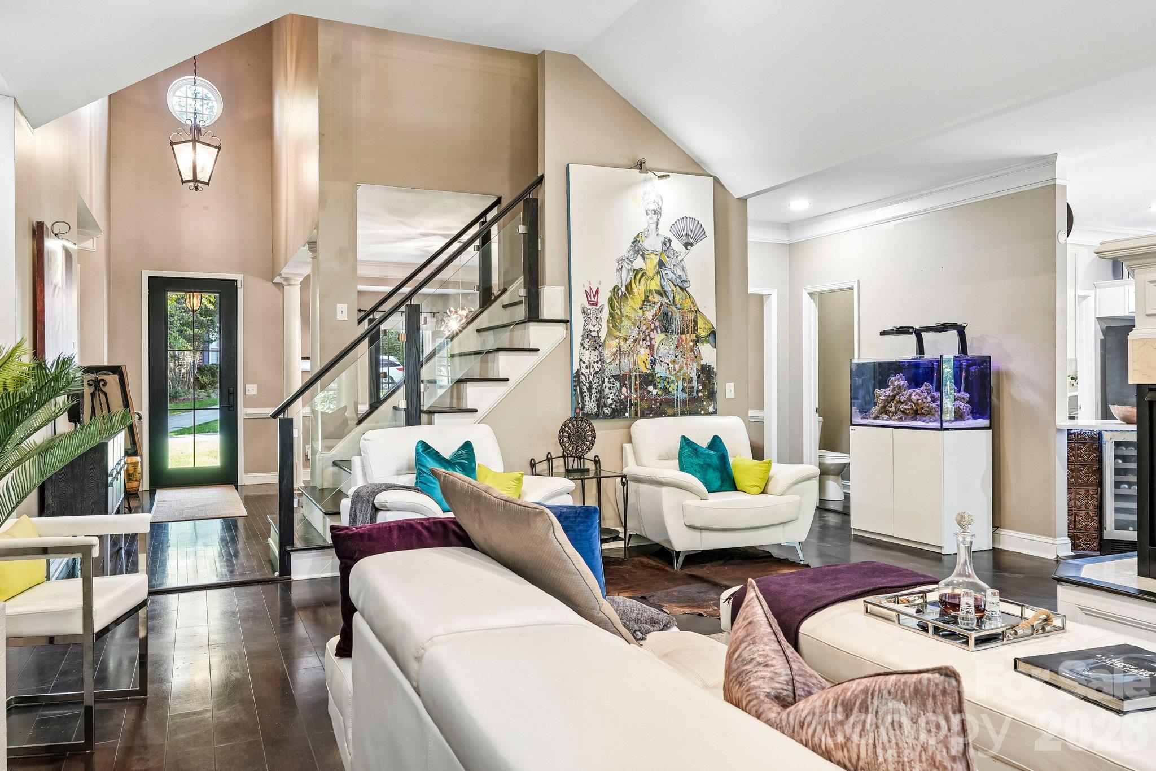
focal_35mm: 26
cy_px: 386
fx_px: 835
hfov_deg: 69.4
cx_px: 578
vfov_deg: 49.5
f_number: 8
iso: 400
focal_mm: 26
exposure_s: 1/2.5
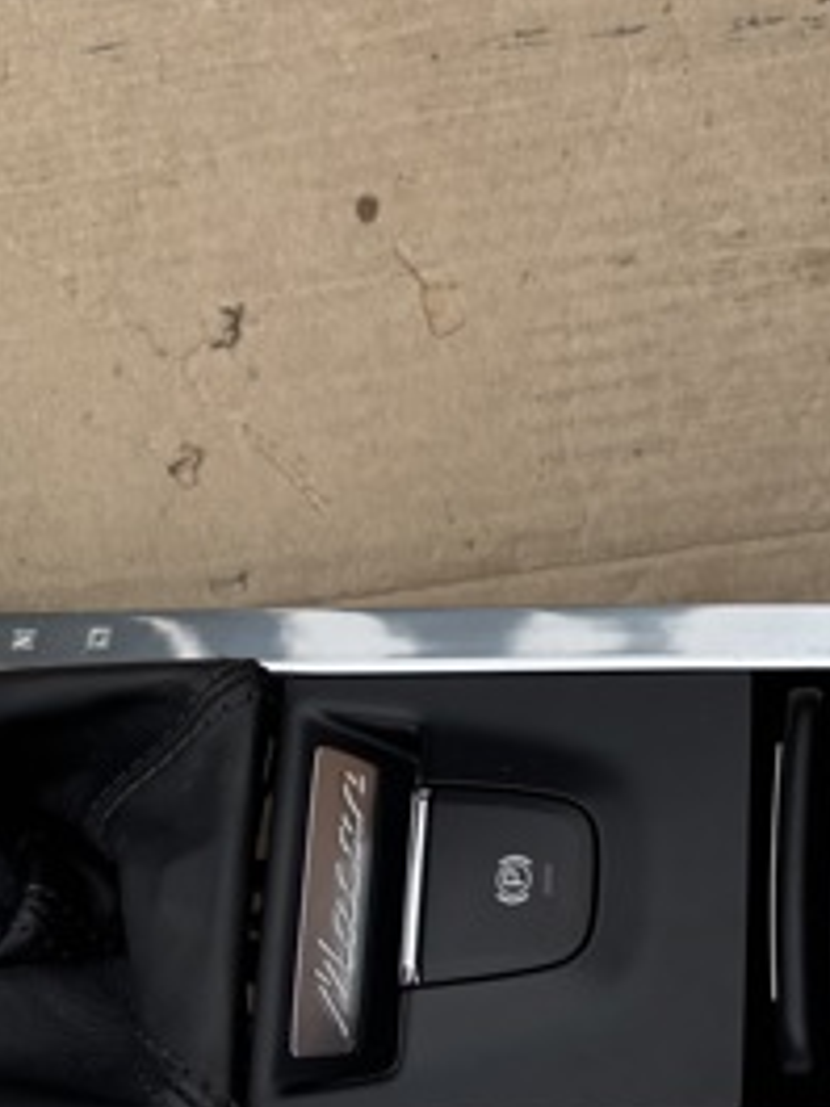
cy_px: 927
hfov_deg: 23.3
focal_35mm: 63
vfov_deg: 29.8
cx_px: 465
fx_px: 2014
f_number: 1.6
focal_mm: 5.96
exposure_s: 1/346
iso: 50
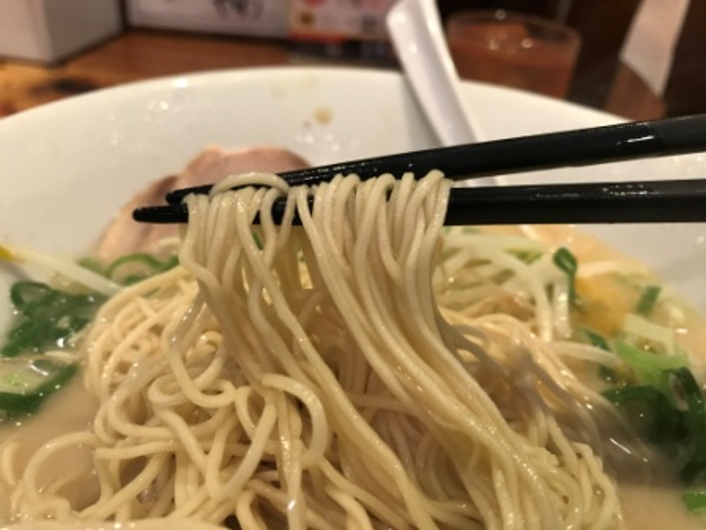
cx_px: 353
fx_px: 571
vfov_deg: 49.7
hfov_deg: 63.4
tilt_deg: -33.0
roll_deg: -3.9
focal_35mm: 28
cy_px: 265
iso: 40
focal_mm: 3.99
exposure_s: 1/20
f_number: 1.8
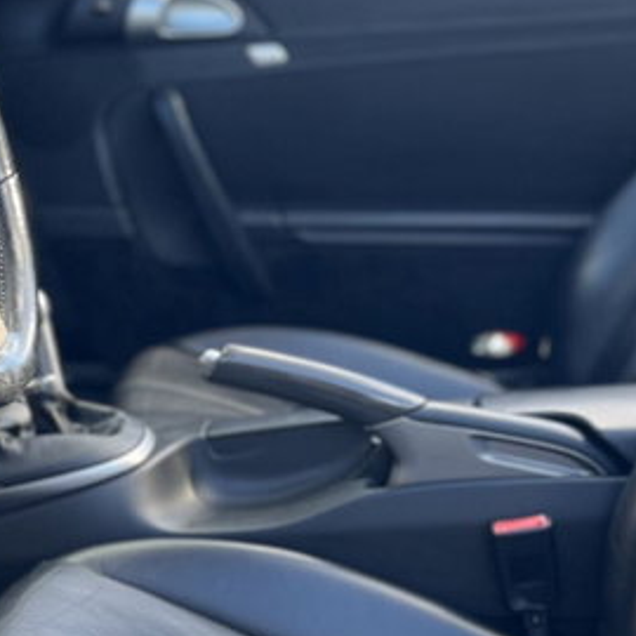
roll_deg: +1.0
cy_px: 309
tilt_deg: -12.2
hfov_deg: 19.9
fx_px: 1808
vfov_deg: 19.9
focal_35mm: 87
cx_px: 344
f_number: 1.5
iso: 40
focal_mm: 5.7
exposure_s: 1/233
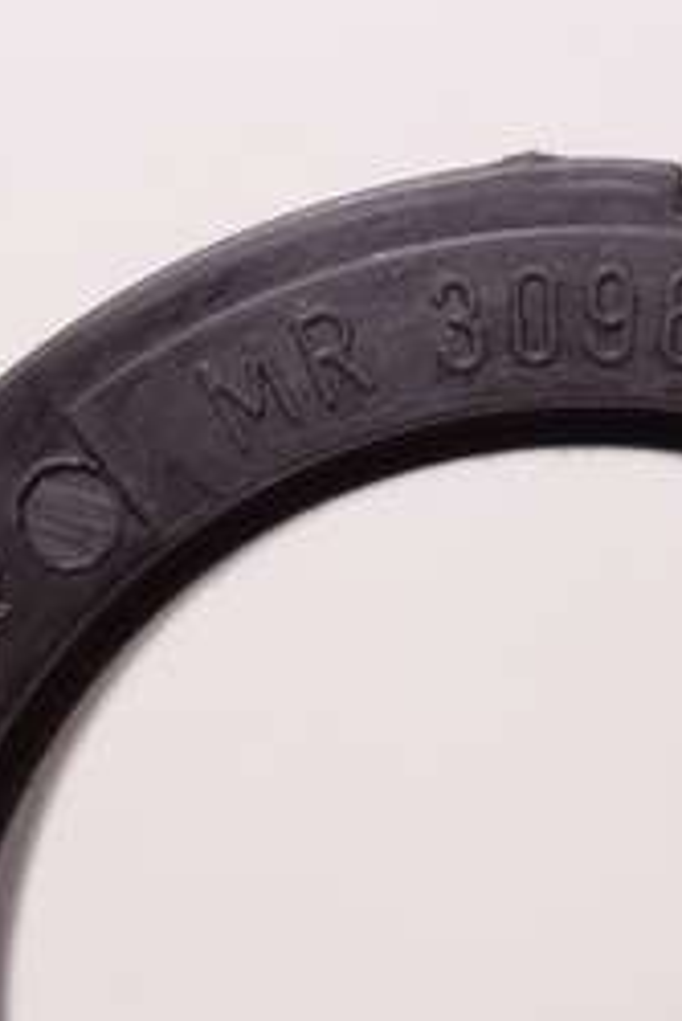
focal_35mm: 86
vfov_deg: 23.6
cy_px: 384
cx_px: 274
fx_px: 2440
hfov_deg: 15.9
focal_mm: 10.4
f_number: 2.2
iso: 125
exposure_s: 1/100
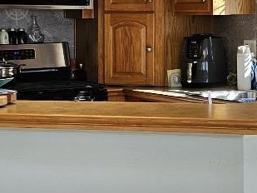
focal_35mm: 119
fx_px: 884
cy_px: 44
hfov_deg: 16.5
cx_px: 143
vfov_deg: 12.4
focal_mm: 5.4
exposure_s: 1/120
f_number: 1.8
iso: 40
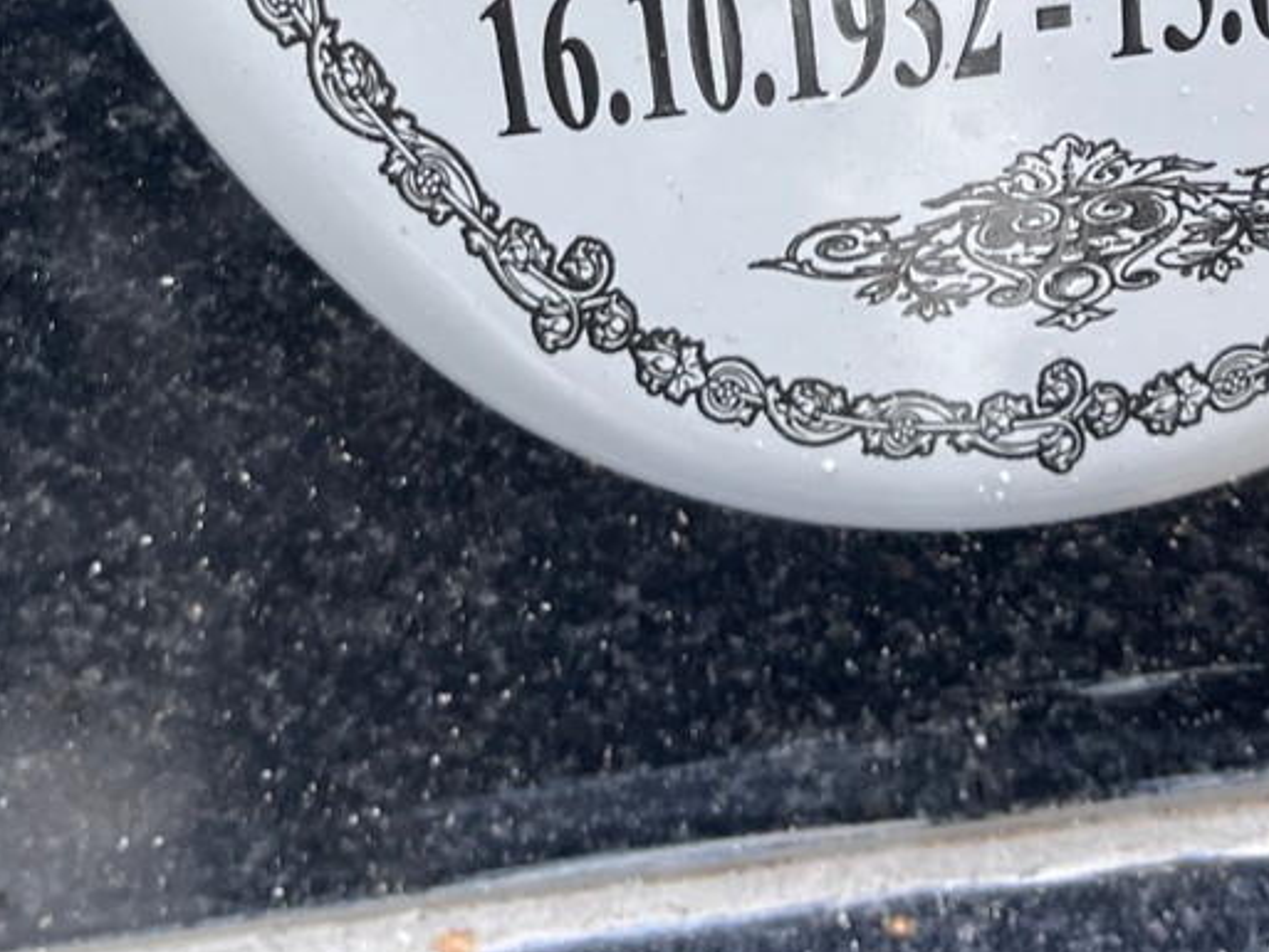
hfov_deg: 26.6
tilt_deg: -22.0
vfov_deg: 19.0
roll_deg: +6.5
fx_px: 2677
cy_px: -190
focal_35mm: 73
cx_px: 742
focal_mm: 5.1
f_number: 1.6
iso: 80
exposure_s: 1/122
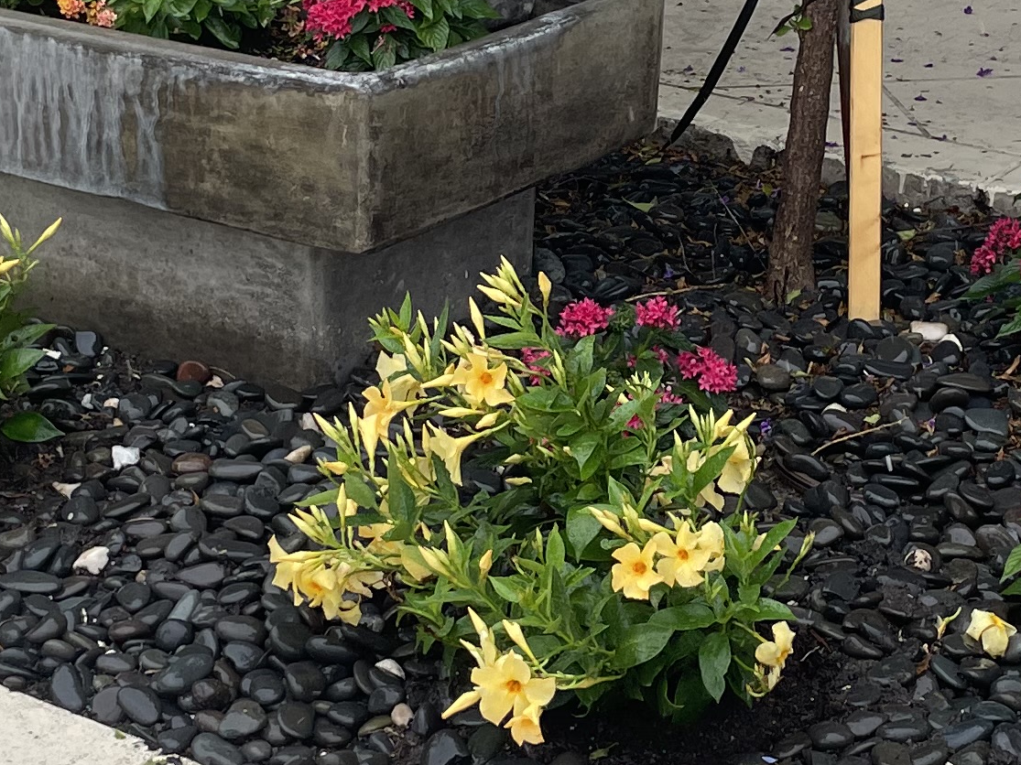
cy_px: 220
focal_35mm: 94
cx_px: 609
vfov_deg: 15.7
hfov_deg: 20.8
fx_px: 2772
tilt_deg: -19.6
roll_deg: -1.3
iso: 32
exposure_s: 1/506
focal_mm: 4.2
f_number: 1.6
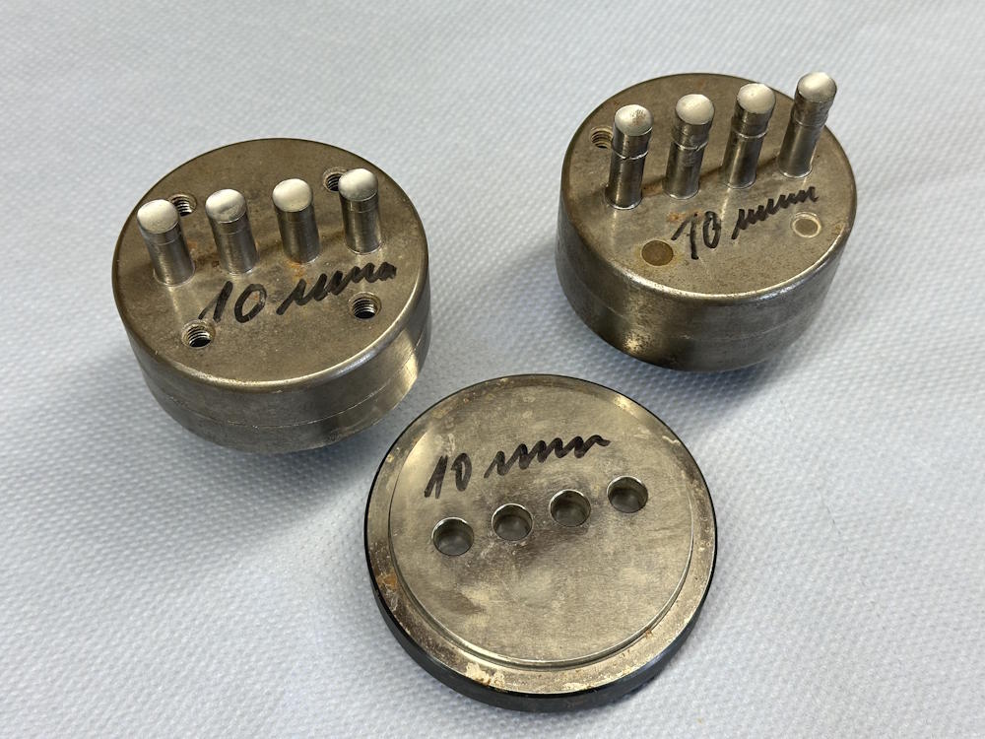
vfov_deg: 30.3
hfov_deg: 39.7
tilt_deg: -58.7
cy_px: 370
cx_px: 492
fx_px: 1366
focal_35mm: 48
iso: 64
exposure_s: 1/100
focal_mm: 6.86
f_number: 1.78
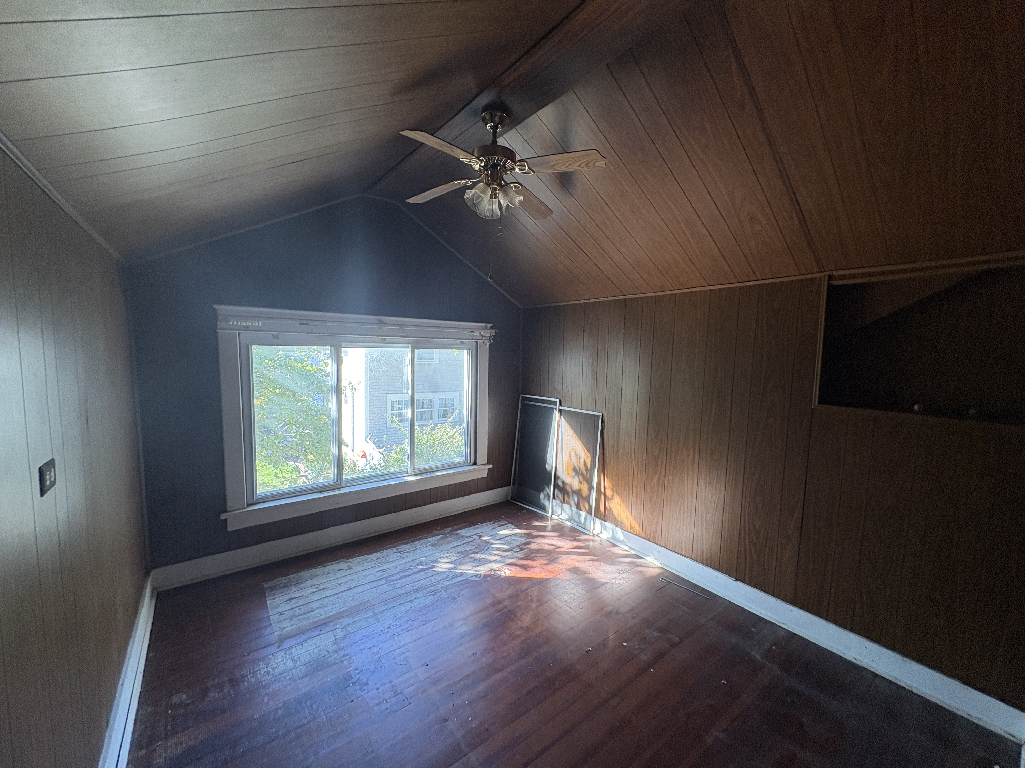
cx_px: 512
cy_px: 384
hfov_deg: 102.1
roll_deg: -3.3
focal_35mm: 14
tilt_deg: -5.0
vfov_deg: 85.7
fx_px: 415
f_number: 2.2
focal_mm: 2.22
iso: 125
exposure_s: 1/120
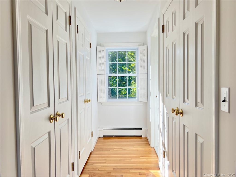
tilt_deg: -4.3
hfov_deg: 67.3
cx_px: 118
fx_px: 177
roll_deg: +0.2
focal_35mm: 26
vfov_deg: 53.1
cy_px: 88
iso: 50
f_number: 1.5
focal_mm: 5.7
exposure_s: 1/336
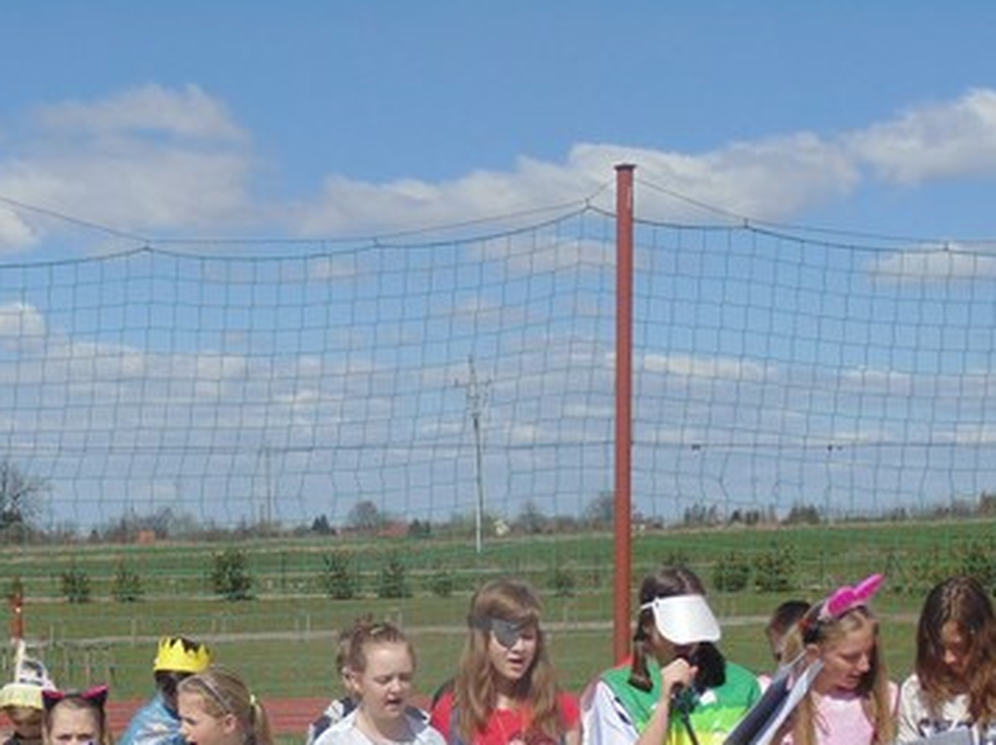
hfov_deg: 20.9
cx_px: 109
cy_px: 831
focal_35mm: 92
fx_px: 2644
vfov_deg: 15.6
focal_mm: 7.4
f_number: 11.3
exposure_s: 1/160
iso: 80
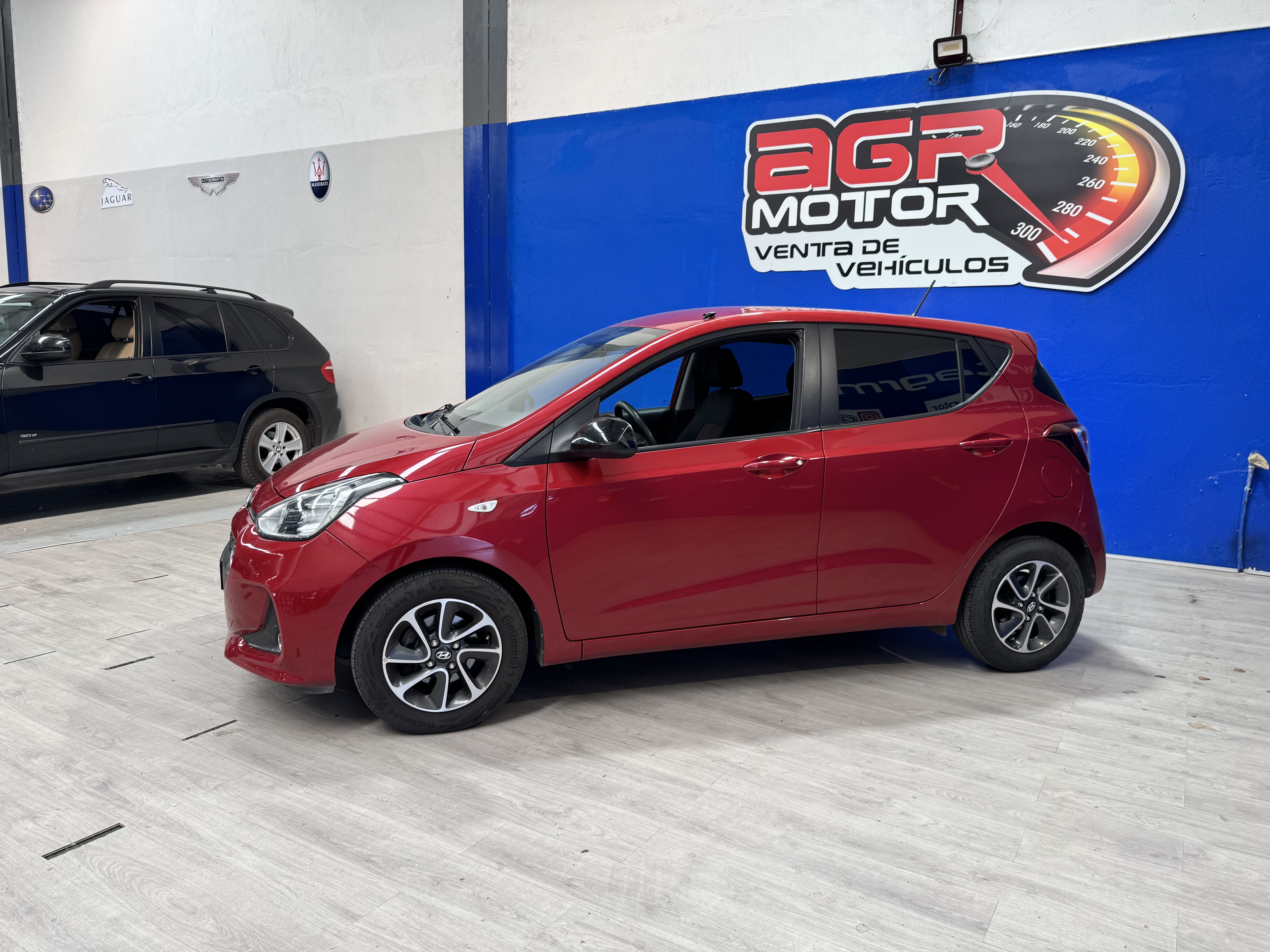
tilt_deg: -9.4
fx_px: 881
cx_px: 635
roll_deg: -1.0
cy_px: 476
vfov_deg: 56.8
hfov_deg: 71.6
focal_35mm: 24
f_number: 1.78
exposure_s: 1/100
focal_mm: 6.76
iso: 80
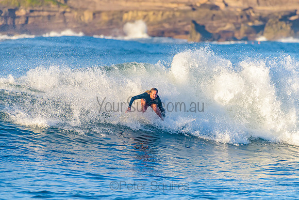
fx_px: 5051
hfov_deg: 3.4
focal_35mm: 608
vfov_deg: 2.3
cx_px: 149
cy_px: 100
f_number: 5.6
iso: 450
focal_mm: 500
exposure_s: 1/2000
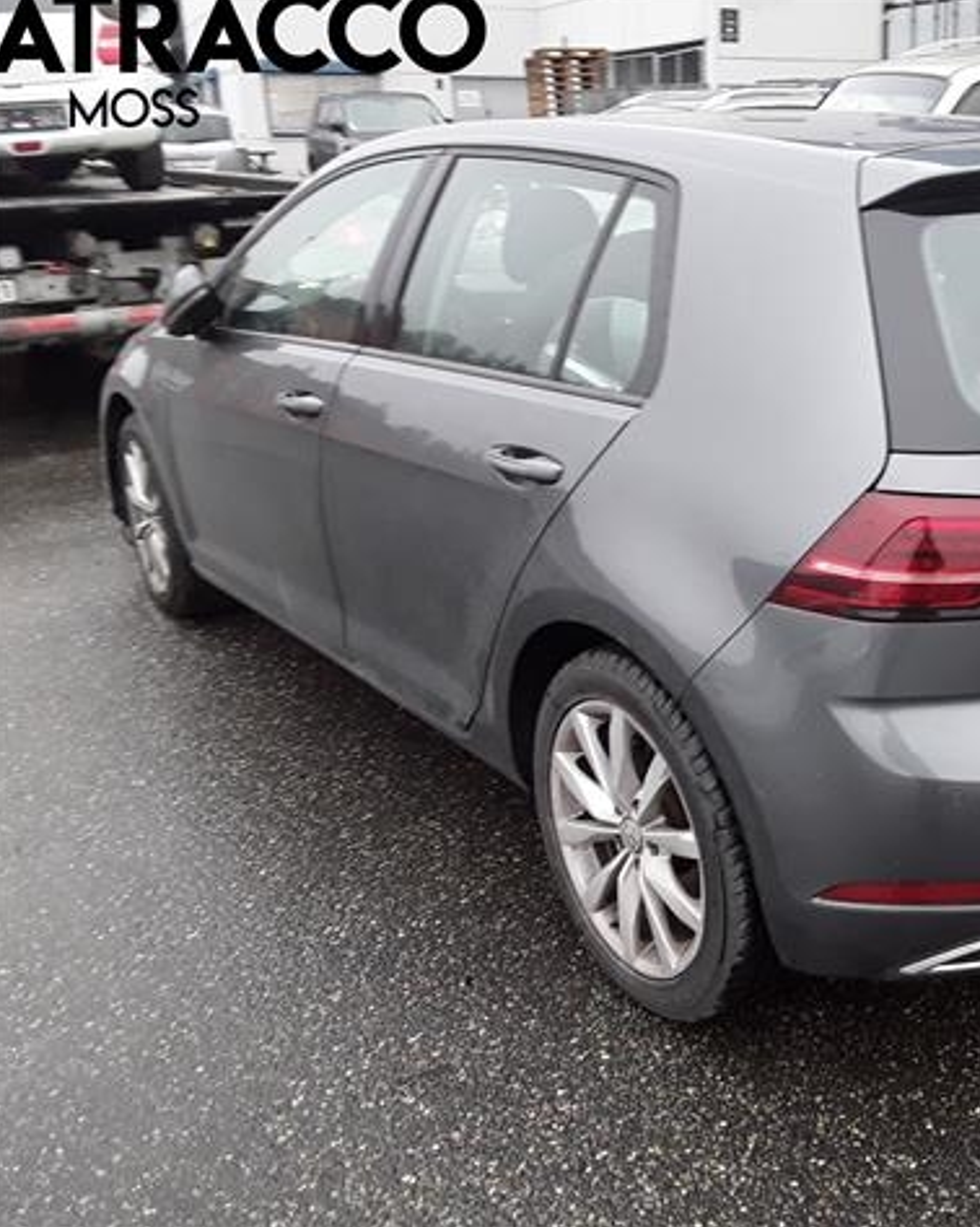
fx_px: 1342
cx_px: 817
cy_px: 607
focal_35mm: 37
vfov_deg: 49.1
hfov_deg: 38.3
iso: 64
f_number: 1.9
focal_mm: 2.91
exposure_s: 1/50
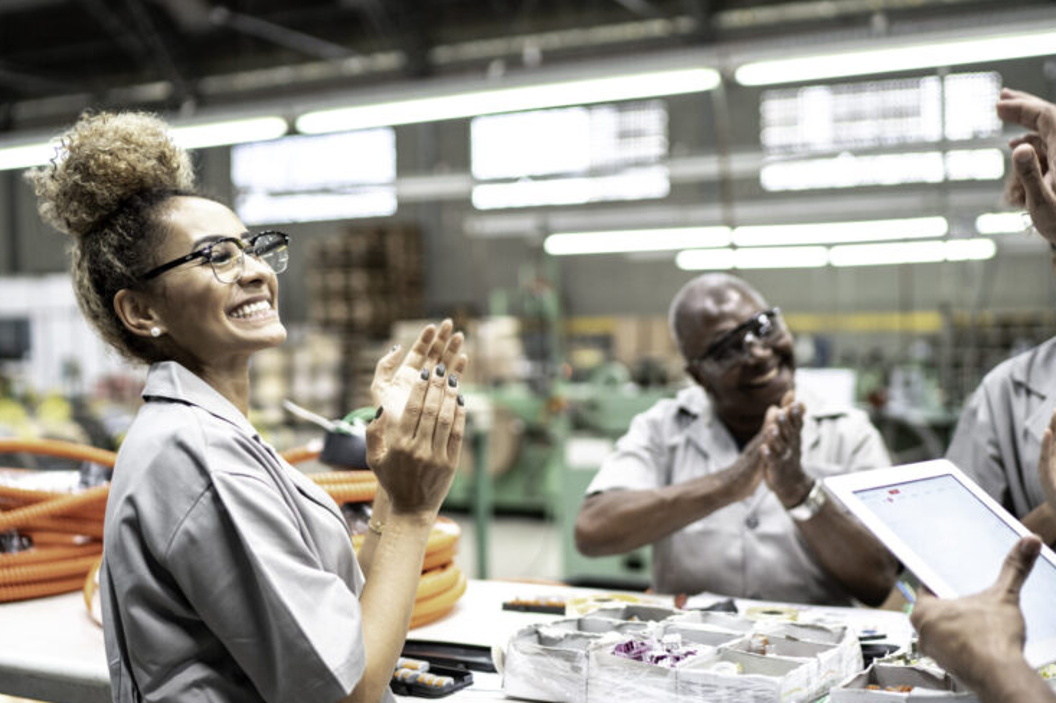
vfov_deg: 31.1
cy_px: 385
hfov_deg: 45.4
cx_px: 546
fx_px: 1261
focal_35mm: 43
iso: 800
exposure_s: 1/500
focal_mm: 35
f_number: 1.6
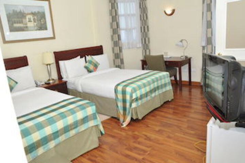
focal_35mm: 27
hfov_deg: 67.4
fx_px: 184
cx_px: 122
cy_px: 82
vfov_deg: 47.9
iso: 500
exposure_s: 1/80
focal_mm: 18
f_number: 7.1
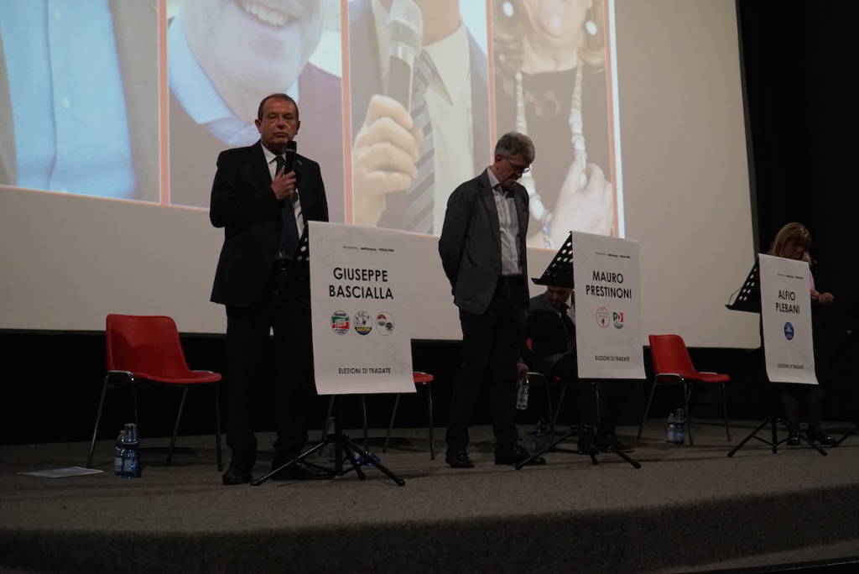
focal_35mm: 49
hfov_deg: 40.3
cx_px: 430
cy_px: 287
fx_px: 1170
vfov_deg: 27.6
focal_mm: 49
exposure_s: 1/160
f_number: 5.6
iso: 8000
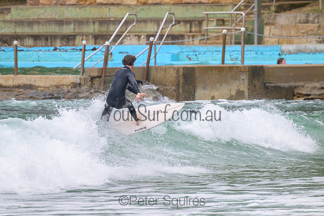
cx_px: 153
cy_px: 102
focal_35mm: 853
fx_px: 7679
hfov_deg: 2.4
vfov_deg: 1.6
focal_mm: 800
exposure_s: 1/1250
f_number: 11
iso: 1100
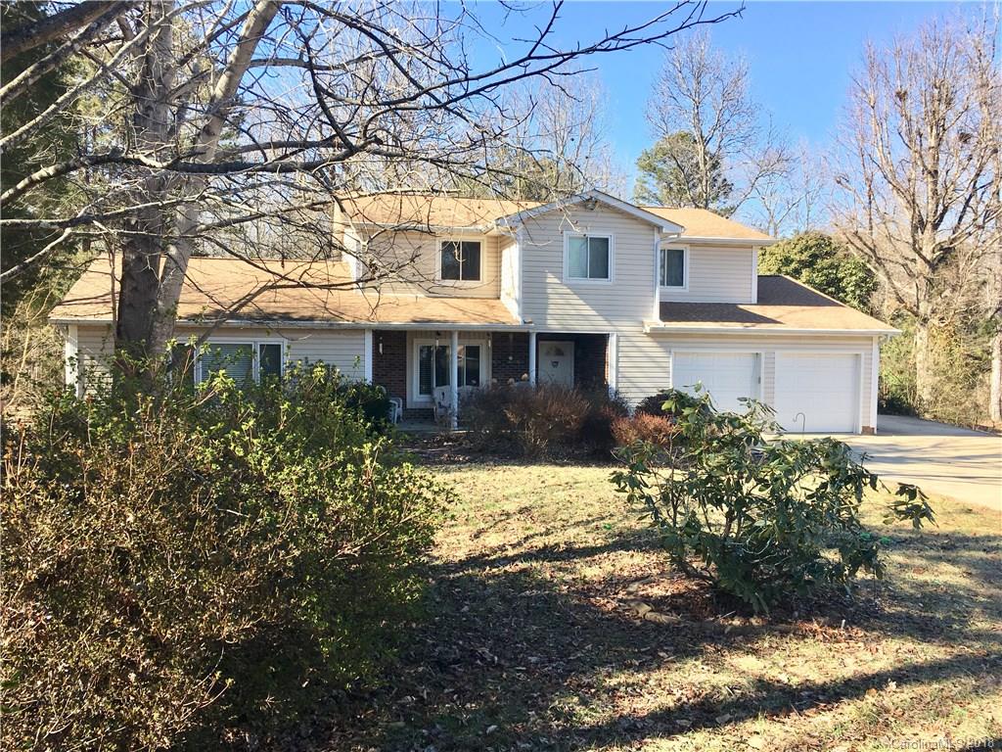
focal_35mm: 29
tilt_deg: -2.4
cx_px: 501
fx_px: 839
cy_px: 376
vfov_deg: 48.2
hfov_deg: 61.7
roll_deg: -1.8
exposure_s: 1/596
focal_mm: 4.15
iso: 25
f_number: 2.2
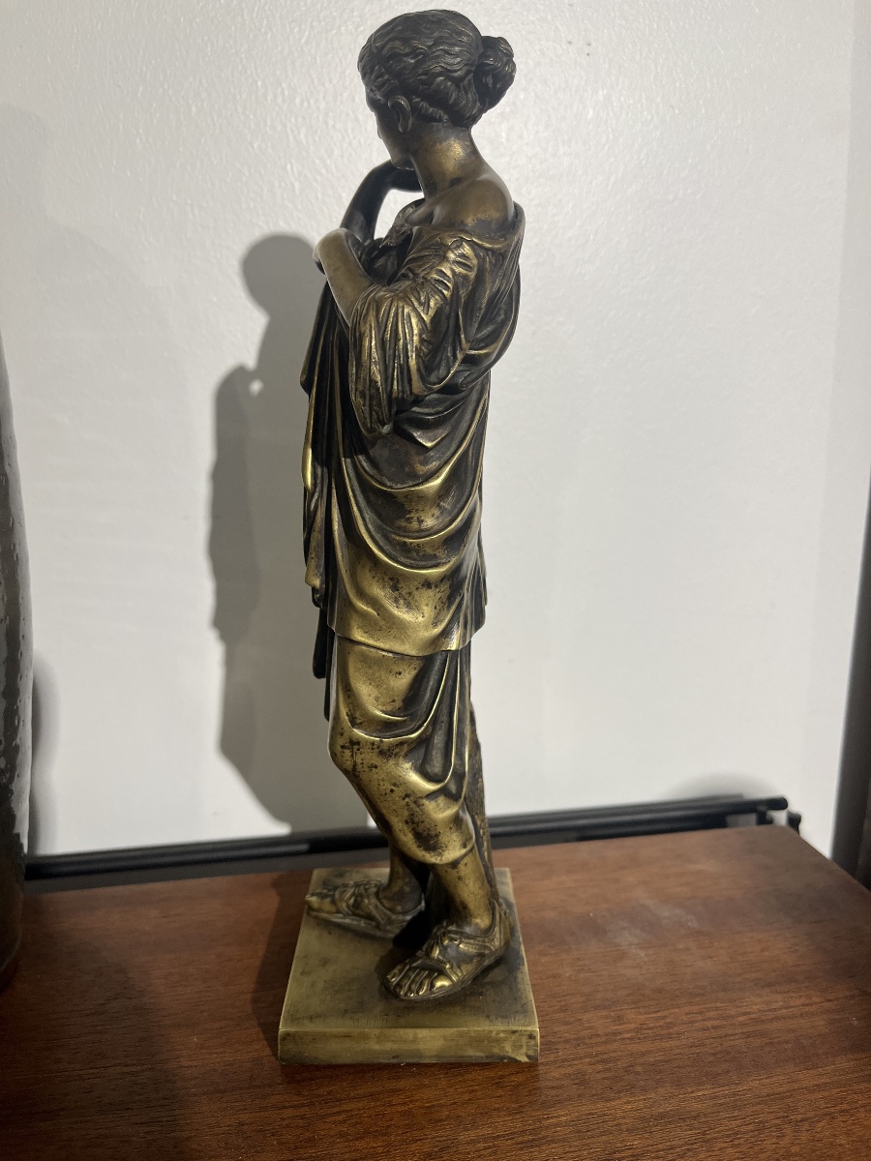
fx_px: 872
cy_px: 580
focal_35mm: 26
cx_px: 436
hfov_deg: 53.1
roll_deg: +0.4
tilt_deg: -12.2
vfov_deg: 67.3
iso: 80
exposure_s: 1/100
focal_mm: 5.1
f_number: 1.6
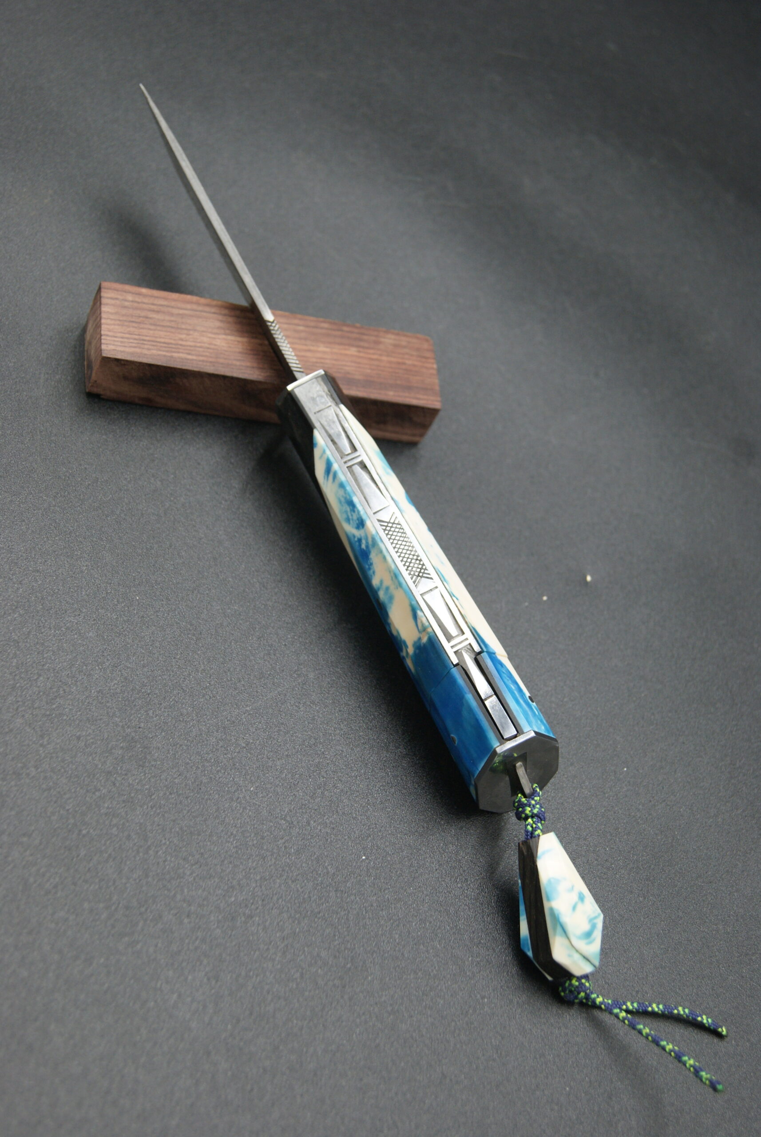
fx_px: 1660
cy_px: 568
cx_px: 380
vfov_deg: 37.8
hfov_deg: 25.8
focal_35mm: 52
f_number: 5
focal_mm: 35
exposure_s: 1/60
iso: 200
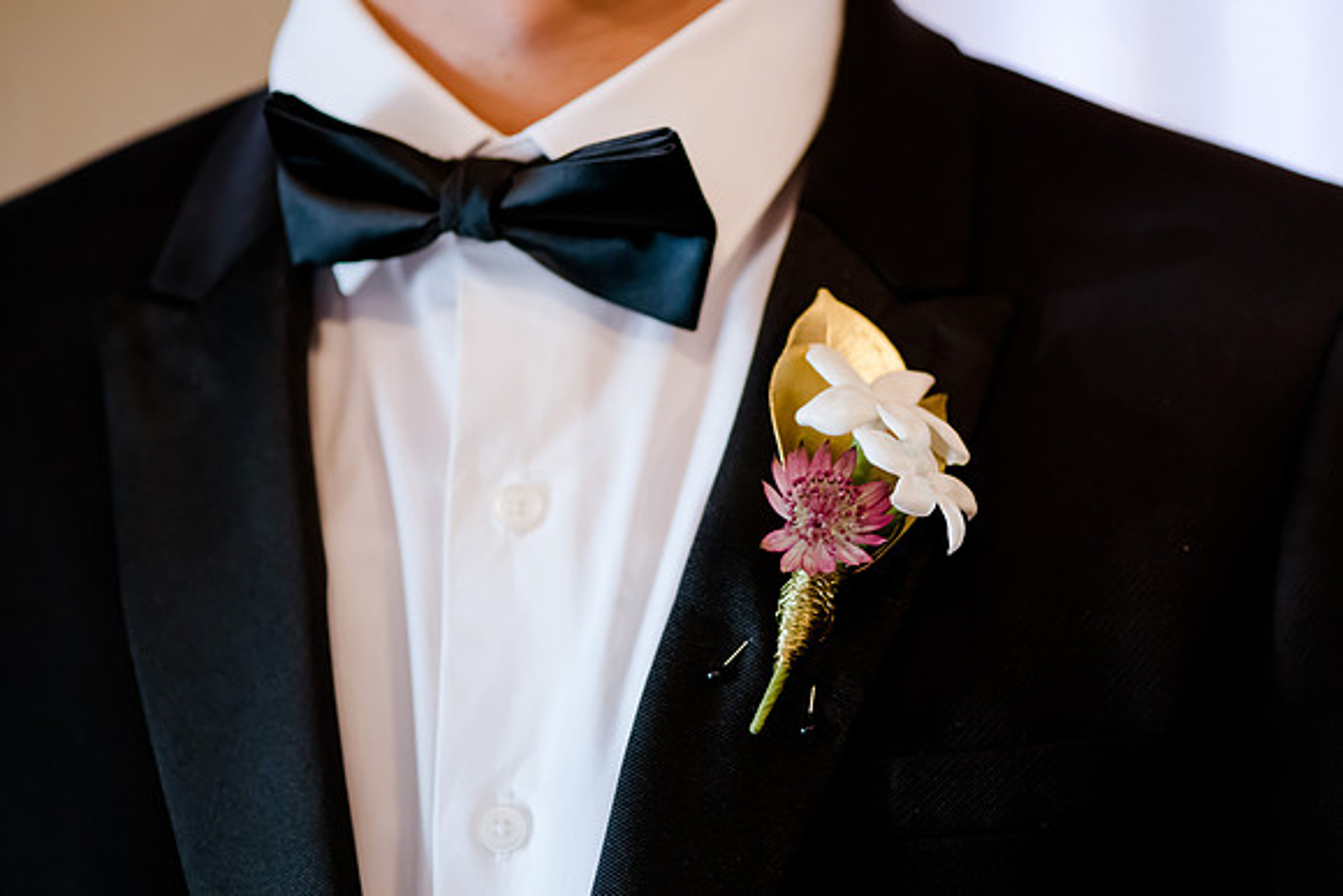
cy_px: 431
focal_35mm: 130
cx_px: 789
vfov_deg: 10.6
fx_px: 4840
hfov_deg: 15.8
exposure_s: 1/200
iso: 2000
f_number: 3
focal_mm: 105
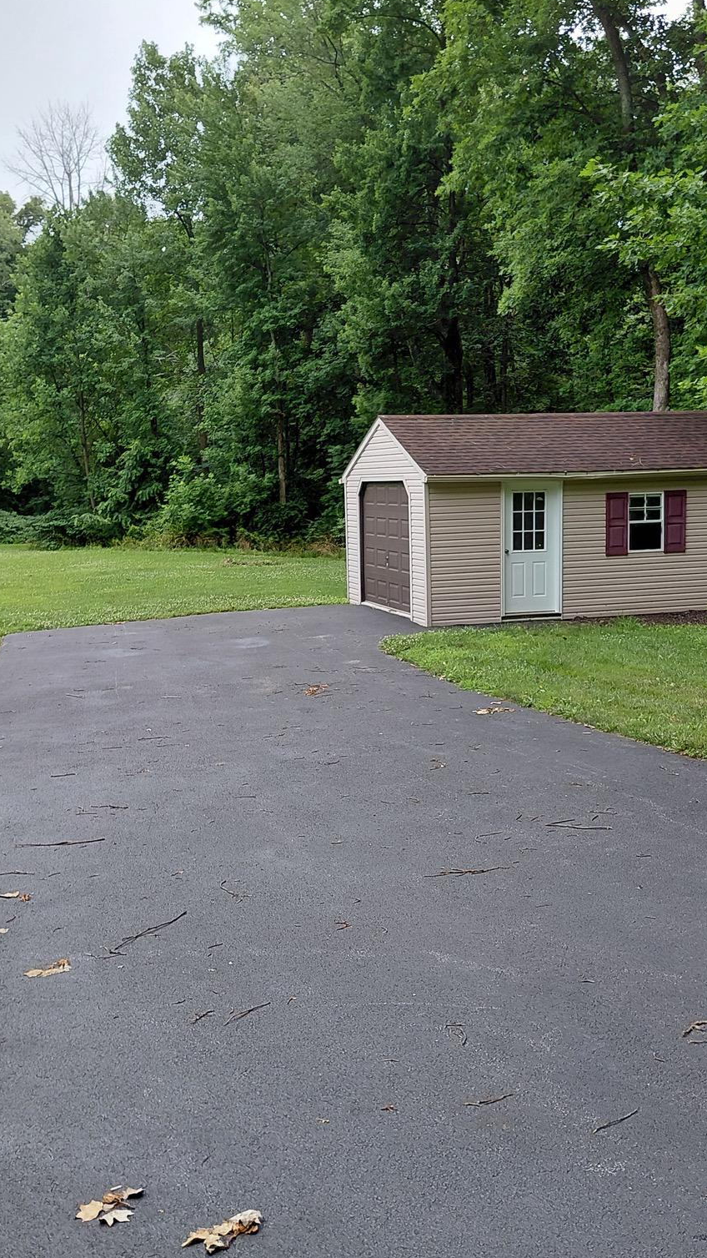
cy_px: 635
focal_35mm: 37
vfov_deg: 54.0
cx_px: 383
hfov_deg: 32.0
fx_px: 1233
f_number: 1.8
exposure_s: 1/700
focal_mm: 4.69
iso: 50
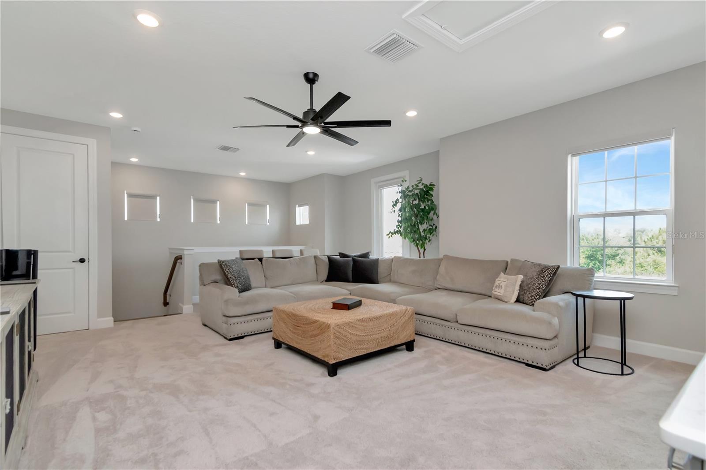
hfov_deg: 95.0
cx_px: 353
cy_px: 235
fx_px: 323
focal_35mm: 16
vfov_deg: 72.0
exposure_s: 1/200
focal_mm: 11
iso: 800
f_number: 7.1
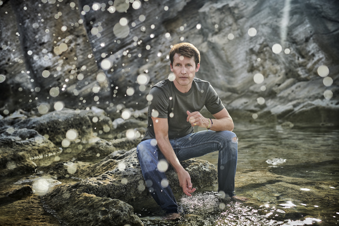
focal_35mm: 50
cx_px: 170
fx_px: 471
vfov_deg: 27.0
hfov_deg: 39.6
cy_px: 113
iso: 100
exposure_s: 1/800
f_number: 3.5
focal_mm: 50
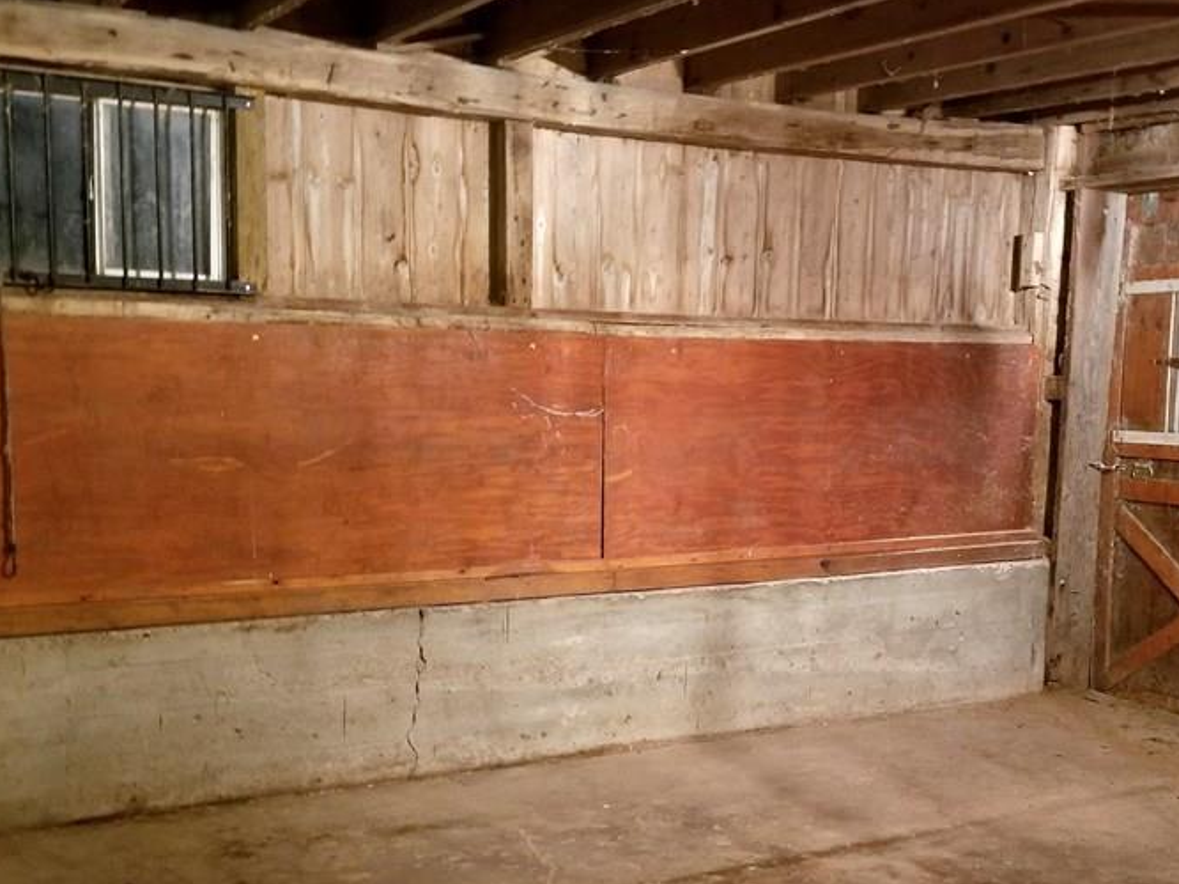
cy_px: 615
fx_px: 1362
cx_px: 689
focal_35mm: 40
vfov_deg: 35.5
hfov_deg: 46.6
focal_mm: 4.3
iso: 320
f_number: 1.7
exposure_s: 1/10
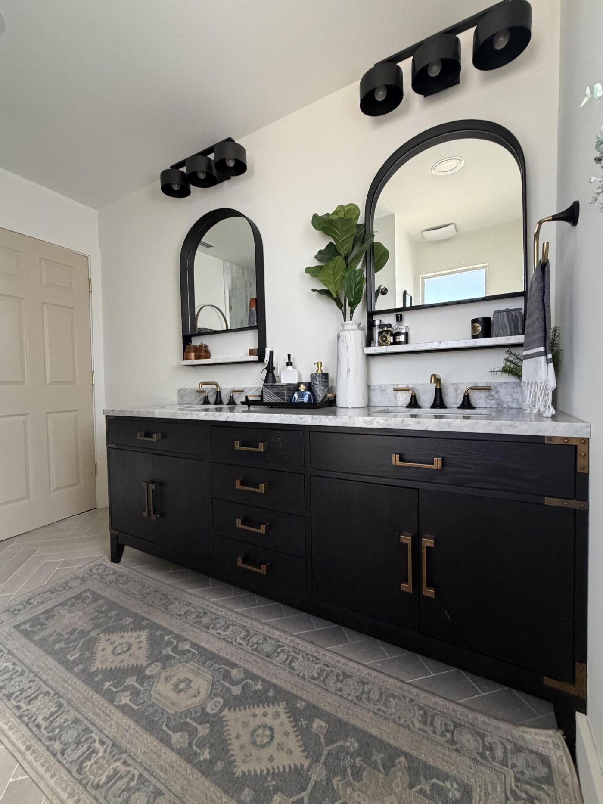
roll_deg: +1.1
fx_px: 348
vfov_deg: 98.2
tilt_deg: -2.3
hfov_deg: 81.6
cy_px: 399
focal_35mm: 15
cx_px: 283
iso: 400
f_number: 2.2
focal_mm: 2.22
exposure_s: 1/60
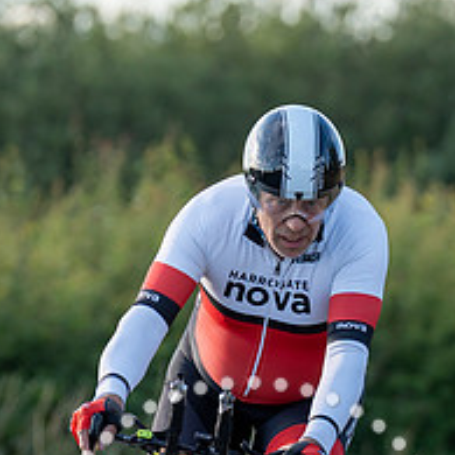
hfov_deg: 2.2
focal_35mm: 795
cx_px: 236
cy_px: 211
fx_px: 11822
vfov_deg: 2.2
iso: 125
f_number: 4
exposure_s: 1/1000
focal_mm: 200
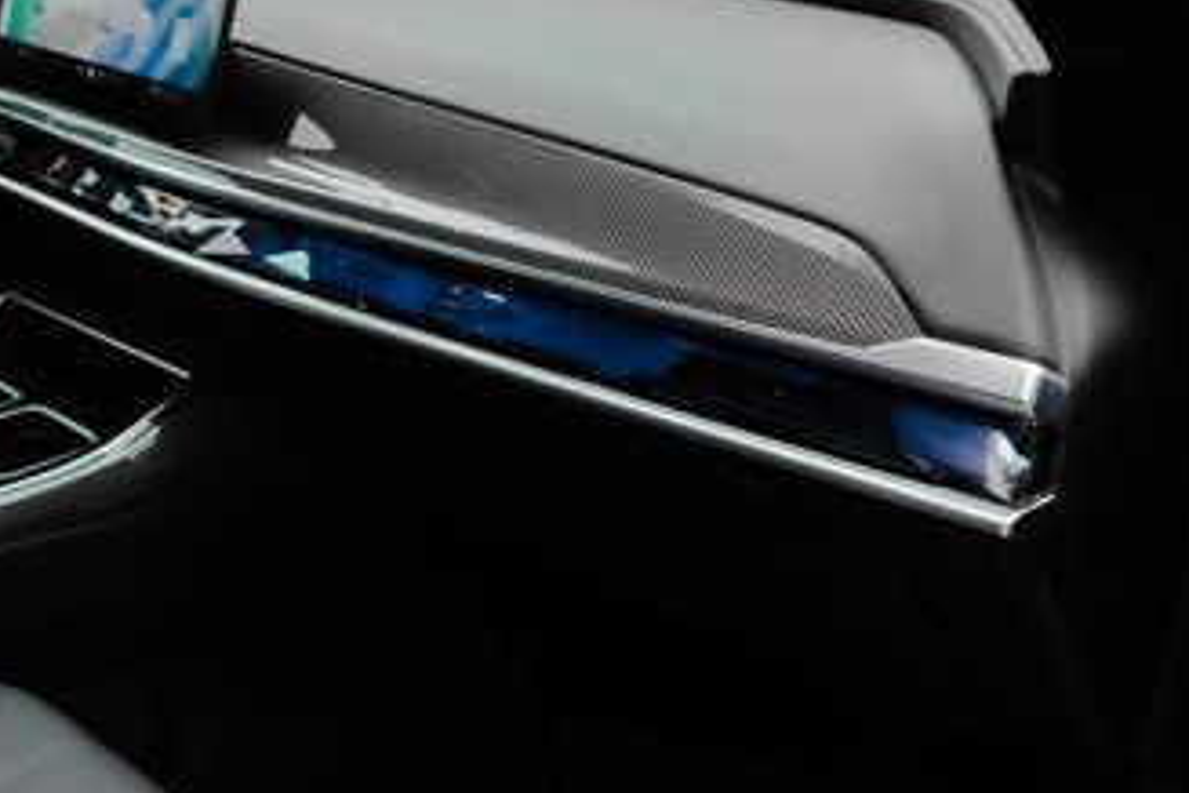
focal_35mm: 47
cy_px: 96
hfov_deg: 39.1
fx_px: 1552
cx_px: 135
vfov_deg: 27.7
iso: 640
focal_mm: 24
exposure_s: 1/200
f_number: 5
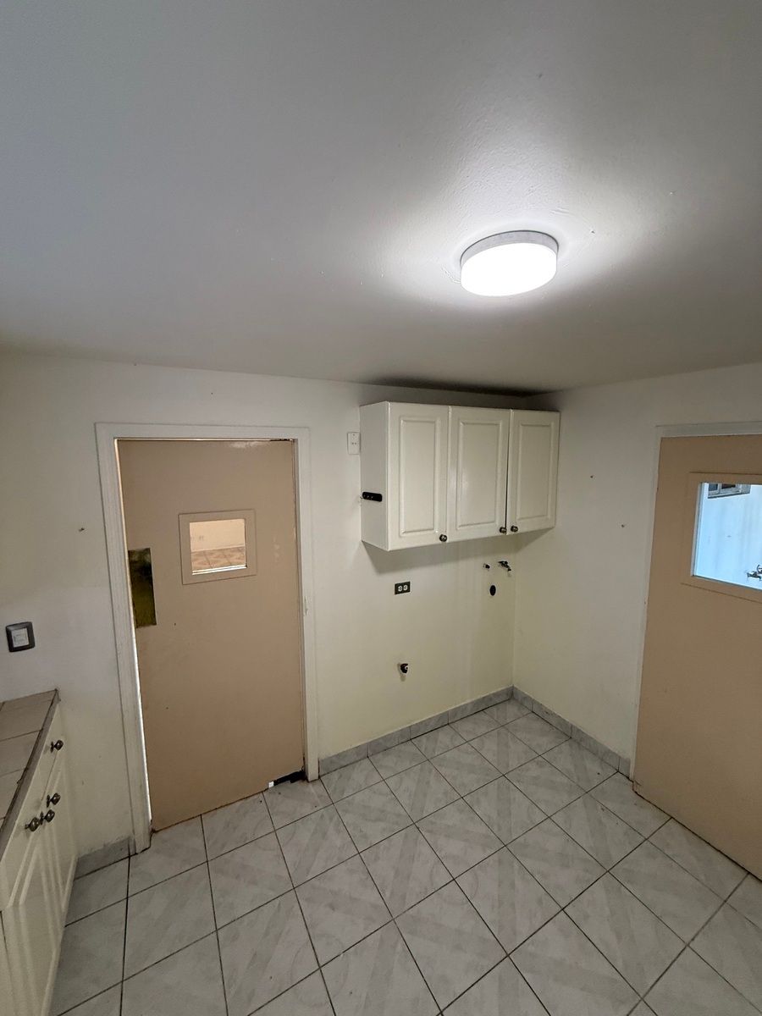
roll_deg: +0.7
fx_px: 411
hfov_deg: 85.7
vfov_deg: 102.1
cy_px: 508
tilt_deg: -5.4
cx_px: 381
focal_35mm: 14
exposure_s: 1/60
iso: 320
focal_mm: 2.22
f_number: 2.2
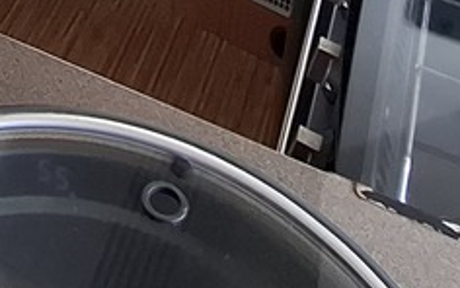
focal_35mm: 84
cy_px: -504
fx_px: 1054
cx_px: -109
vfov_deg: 11.4
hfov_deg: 22.5
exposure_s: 1/50
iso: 80
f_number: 2.2
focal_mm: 1.74
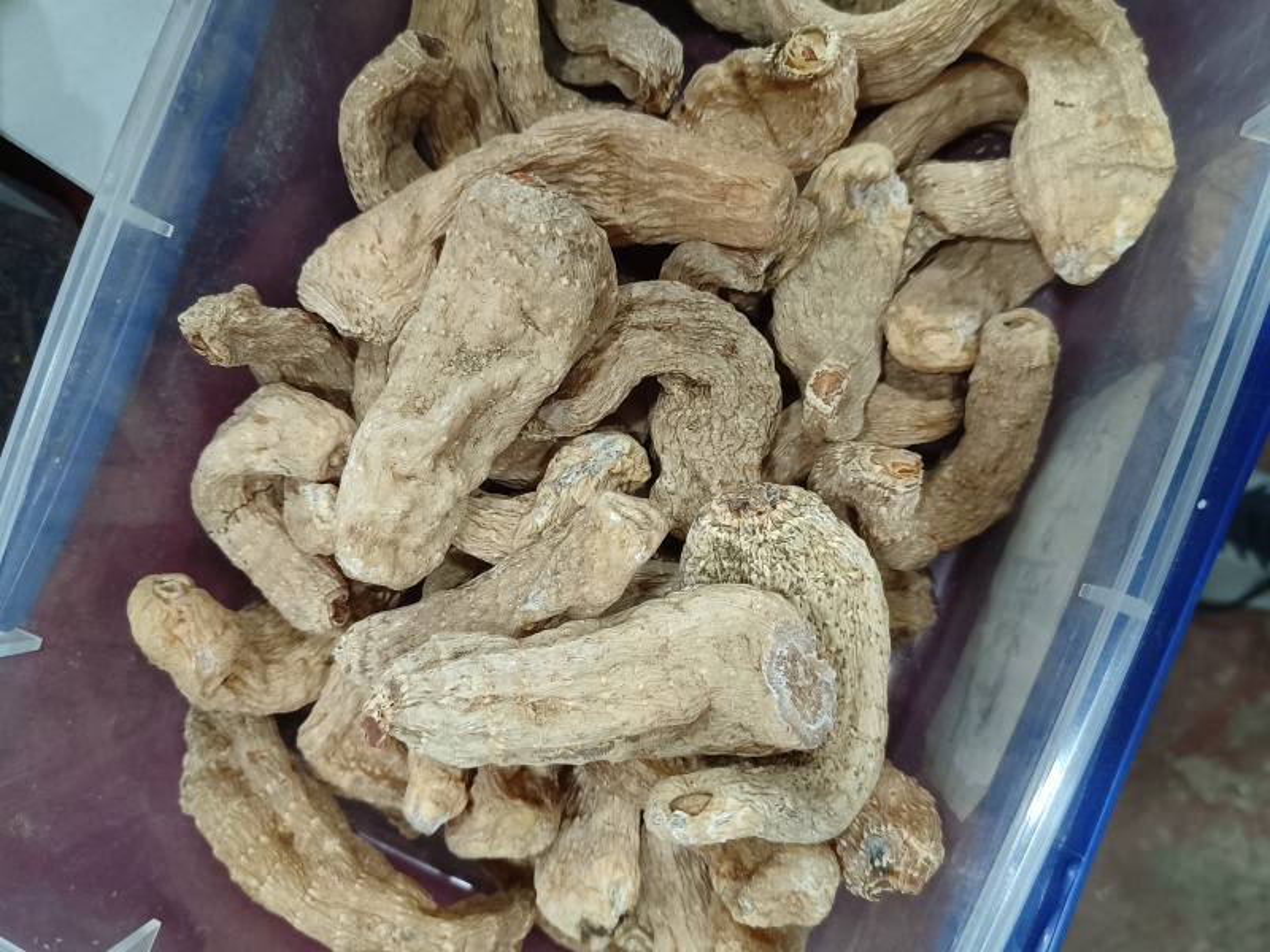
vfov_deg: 51.4
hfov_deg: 65.3
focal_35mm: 27
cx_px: 635
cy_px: 476
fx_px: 991
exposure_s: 1/33.3
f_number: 1.9
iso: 1964
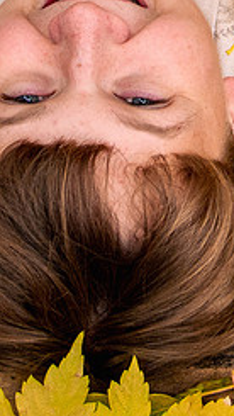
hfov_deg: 9.9
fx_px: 1355
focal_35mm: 123
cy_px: -65
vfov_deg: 16.8
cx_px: 161
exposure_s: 1/250
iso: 640
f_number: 4
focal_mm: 24
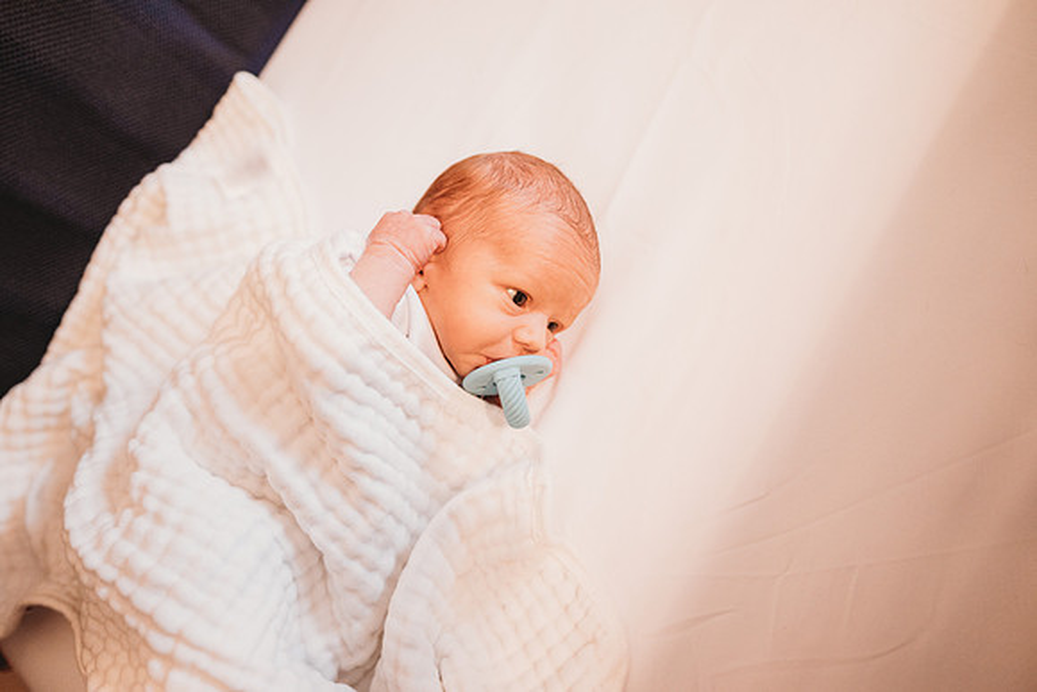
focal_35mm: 24
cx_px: 518
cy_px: 346
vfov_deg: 53.2
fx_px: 691
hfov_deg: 73.7
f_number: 2.2
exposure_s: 1/160
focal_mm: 24
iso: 800
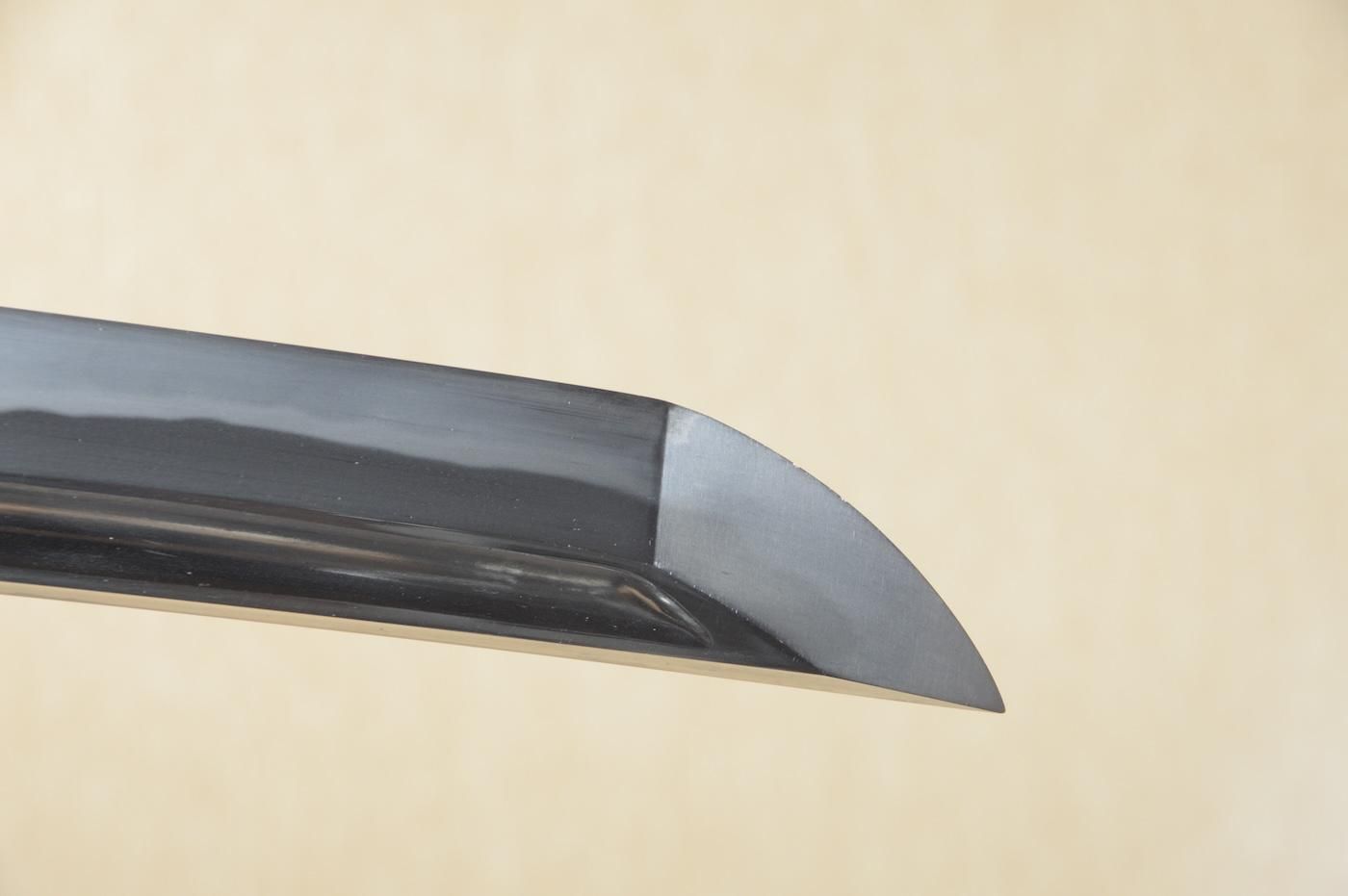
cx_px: 674
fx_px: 6734
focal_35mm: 180
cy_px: 448
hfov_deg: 11.4
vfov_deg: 7.6
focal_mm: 120
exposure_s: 1/1.6
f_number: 11
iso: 400
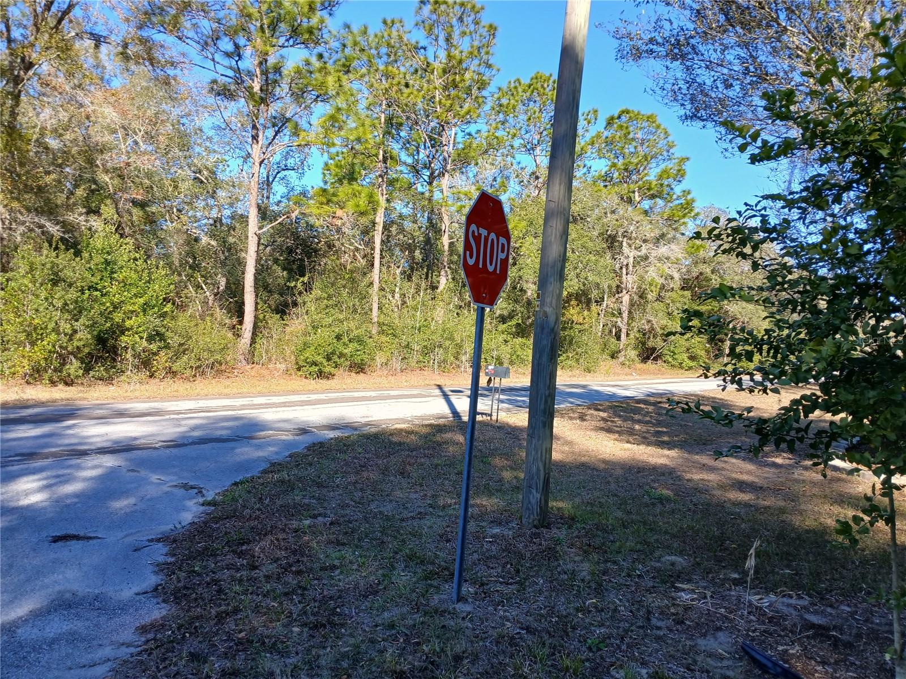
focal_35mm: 26
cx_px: 453
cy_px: 340
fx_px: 680
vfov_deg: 53.1
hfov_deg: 67.3
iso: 20
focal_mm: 3.98
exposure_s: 1/199
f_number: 1.8
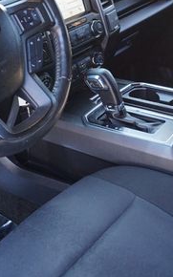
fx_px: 408
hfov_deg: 23.9
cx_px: 74
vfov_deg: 37.4
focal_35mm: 54
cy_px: 107
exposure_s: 1/60
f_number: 4
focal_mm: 16
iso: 400
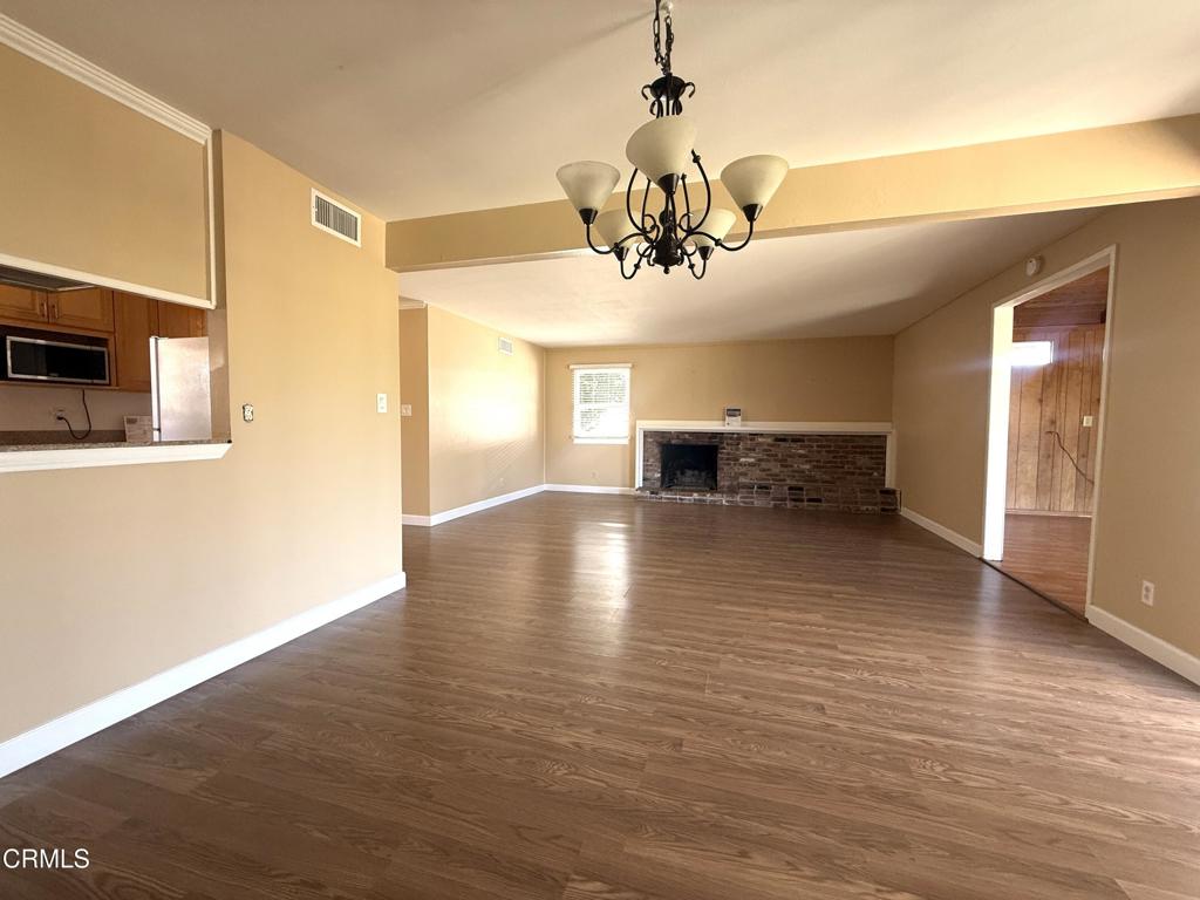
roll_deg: -0.6
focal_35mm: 14
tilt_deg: -2.4
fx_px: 485
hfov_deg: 102.1
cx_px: 600
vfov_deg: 85.7
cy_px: 450
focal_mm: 2.22
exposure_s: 1/99
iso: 200
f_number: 2.2
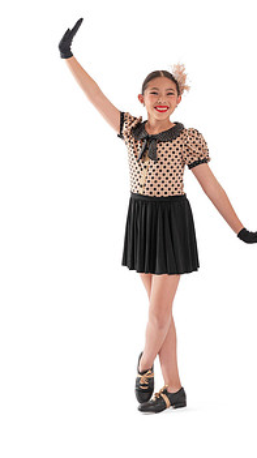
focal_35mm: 94
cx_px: 162
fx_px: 1141
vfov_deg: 22.6
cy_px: 167
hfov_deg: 12.8
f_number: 7.1
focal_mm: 70
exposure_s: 1/200
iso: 400
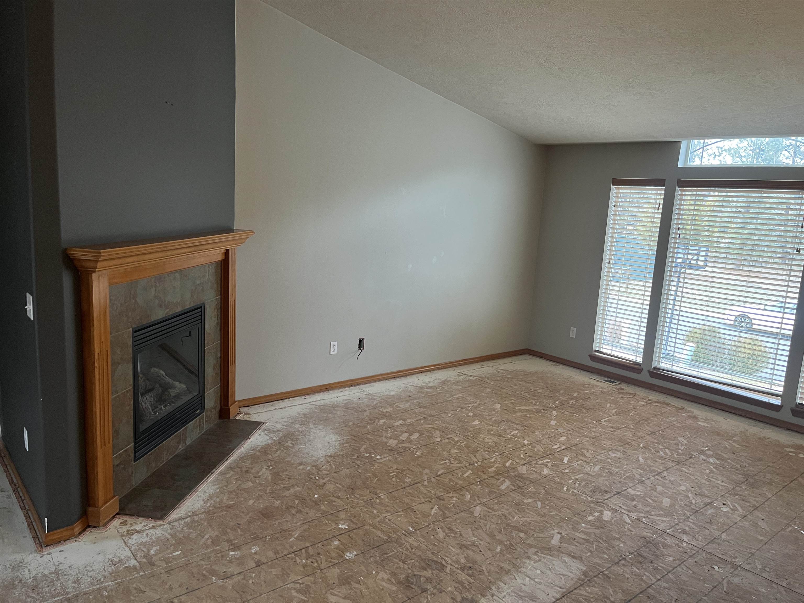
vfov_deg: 53.1
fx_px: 604
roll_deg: -3.1
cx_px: 402
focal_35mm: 26
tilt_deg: -10.3
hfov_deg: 67.3
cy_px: 302
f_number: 1.6
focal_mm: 5.1
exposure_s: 1/60
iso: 200
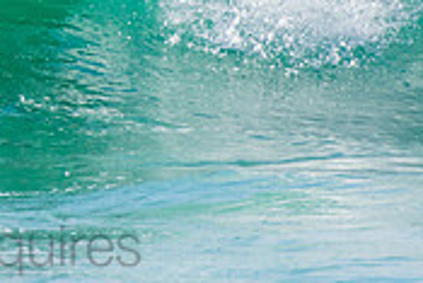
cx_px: -46
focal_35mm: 1983
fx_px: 23319
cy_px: -156
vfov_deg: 0.7
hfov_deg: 1.0
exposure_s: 1/2000
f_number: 5.6
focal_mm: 400
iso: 320
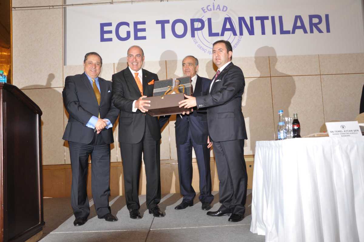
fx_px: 318
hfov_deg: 59.6
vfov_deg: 41.6
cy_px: 121
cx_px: 182
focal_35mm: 32
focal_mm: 21
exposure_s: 1/60
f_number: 5
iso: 400
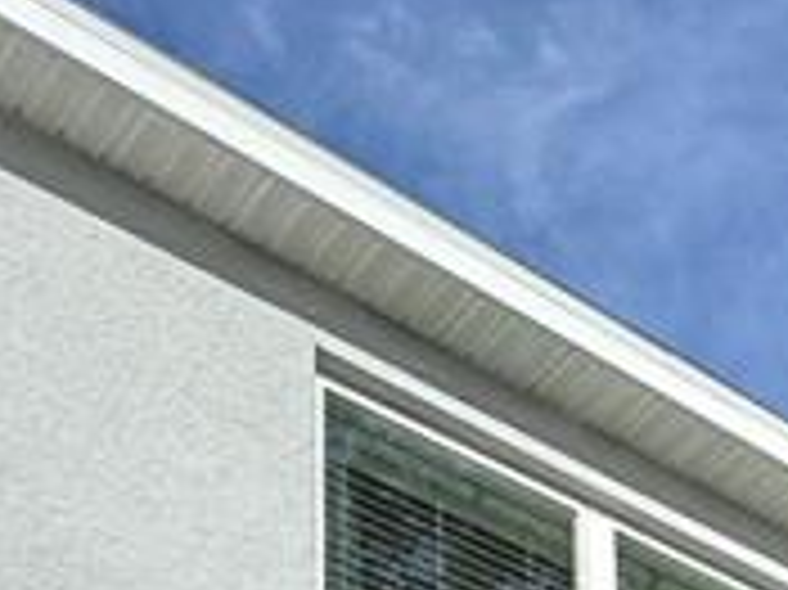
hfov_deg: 19.6
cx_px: 1288
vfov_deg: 13.4
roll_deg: +5.9
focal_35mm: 82
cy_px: 1396
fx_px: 1865
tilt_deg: +11.6
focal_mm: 2.22
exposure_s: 1/2146
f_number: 2.2
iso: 40
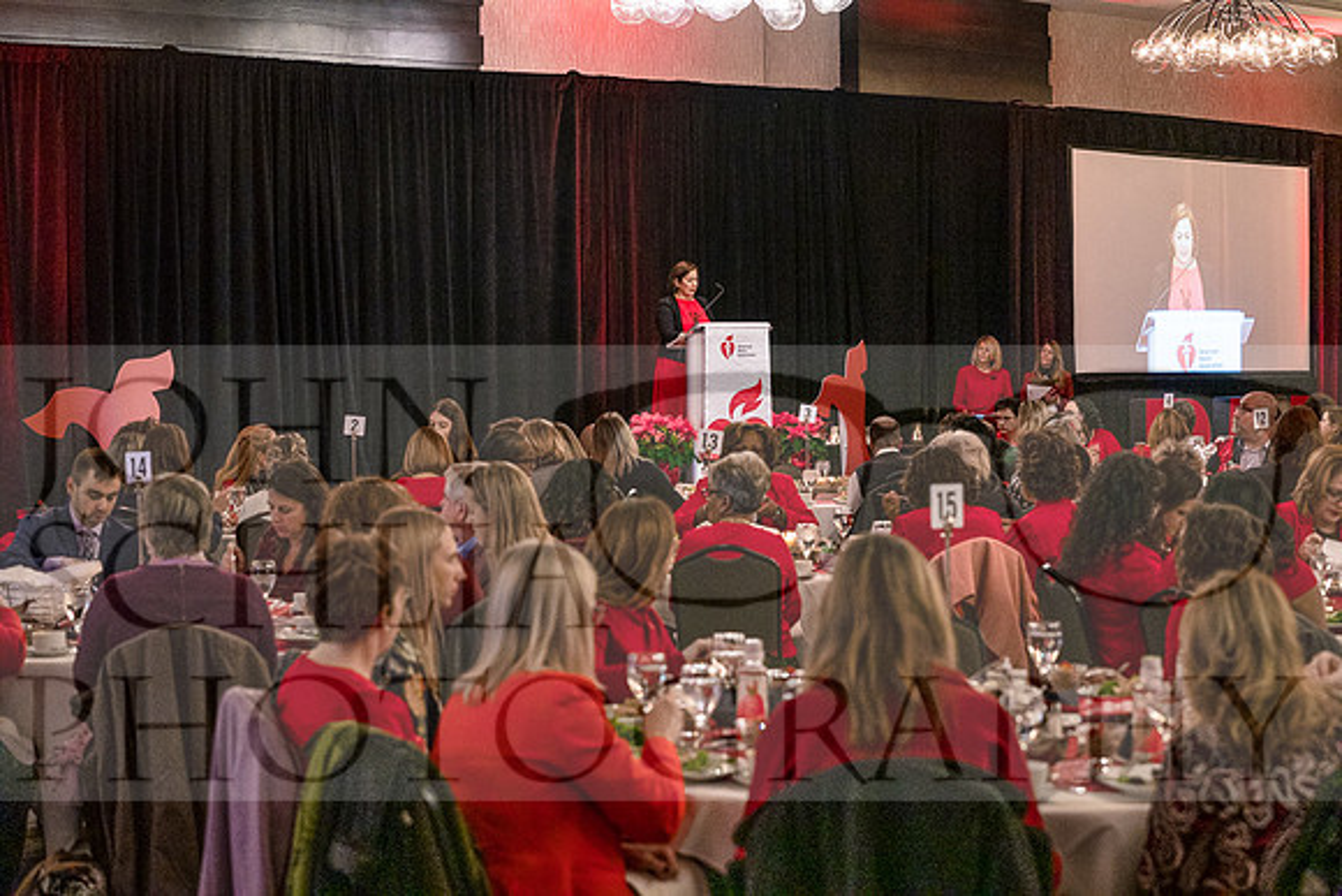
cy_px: 448
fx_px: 2610
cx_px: 671
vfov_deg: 19.5
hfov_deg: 28.8
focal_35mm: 70
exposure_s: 1/100
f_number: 4.5
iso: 6400
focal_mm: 70
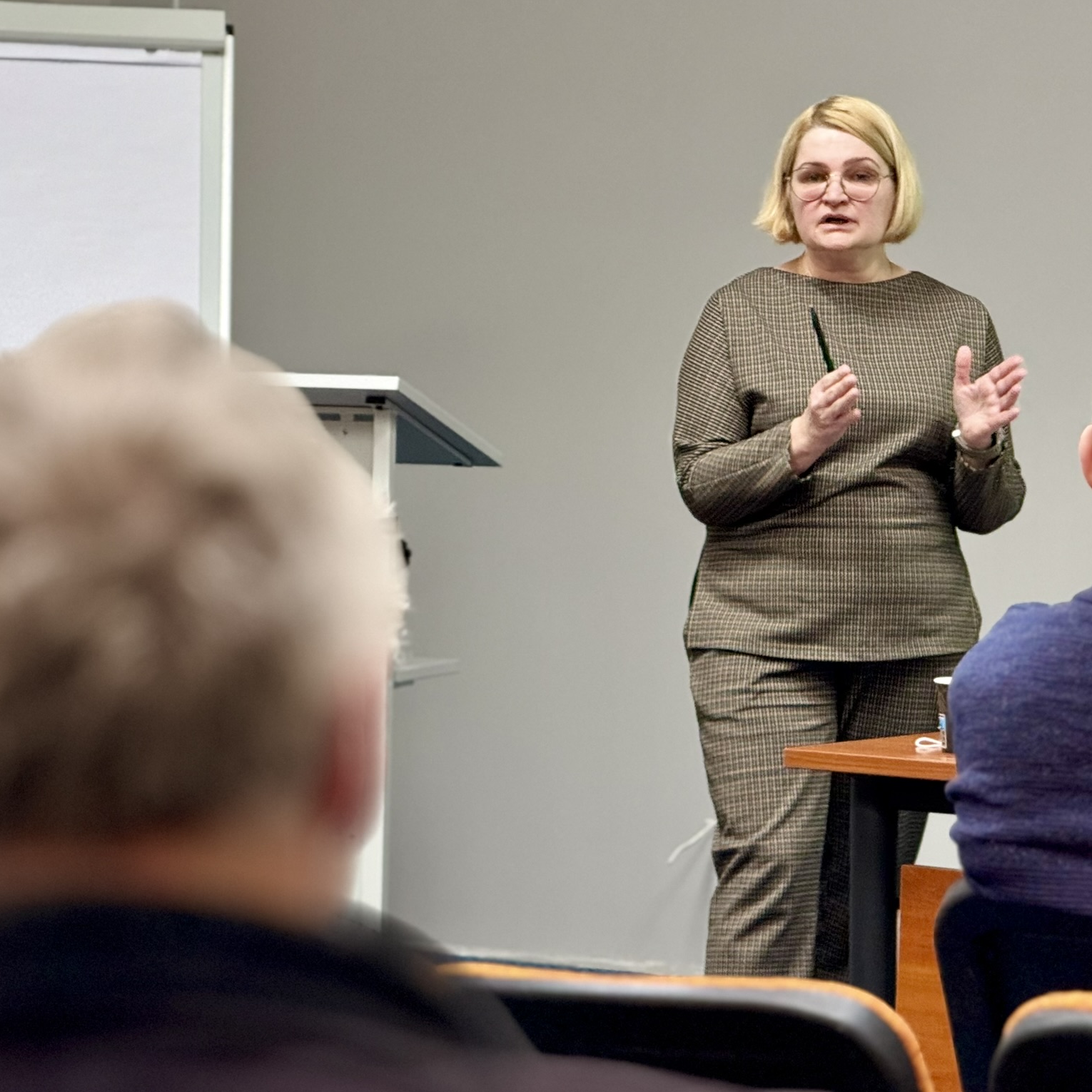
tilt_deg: -3.6
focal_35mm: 142
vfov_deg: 12.3
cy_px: 547
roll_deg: -1.3
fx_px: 5068
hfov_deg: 12.3
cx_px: 683
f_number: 2.8
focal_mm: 15.66
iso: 320
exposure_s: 1/50
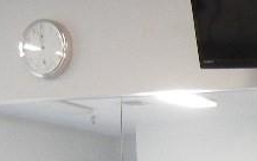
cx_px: 509
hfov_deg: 12.4
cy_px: 379
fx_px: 1051
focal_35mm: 150
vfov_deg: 8.1
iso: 333
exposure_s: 1/30
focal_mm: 5.4
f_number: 3.5
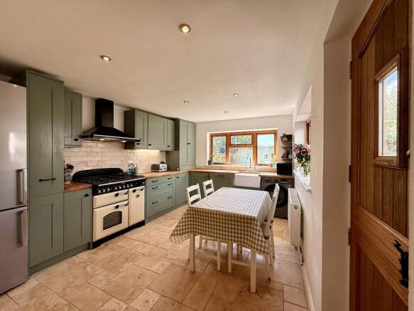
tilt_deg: -0.1
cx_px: 207
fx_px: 167
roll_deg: -0.2
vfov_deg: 85.7
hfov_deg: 102.1
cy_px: 156
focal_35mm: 14
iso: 64
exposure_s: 1/195
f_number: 2.2
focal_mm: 2.22
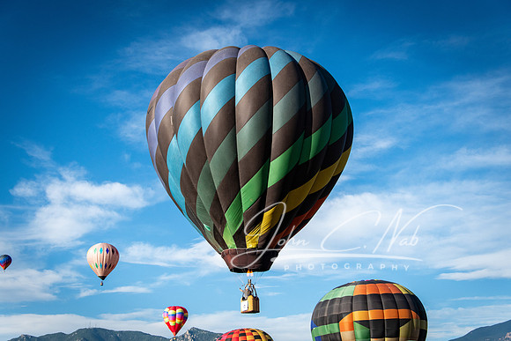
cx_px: 256
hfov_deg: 32.9
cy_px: 170
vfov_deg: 22.3
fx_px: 865
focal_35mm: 61
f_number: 4.5
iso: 400
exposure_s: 1/5000
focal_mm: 58
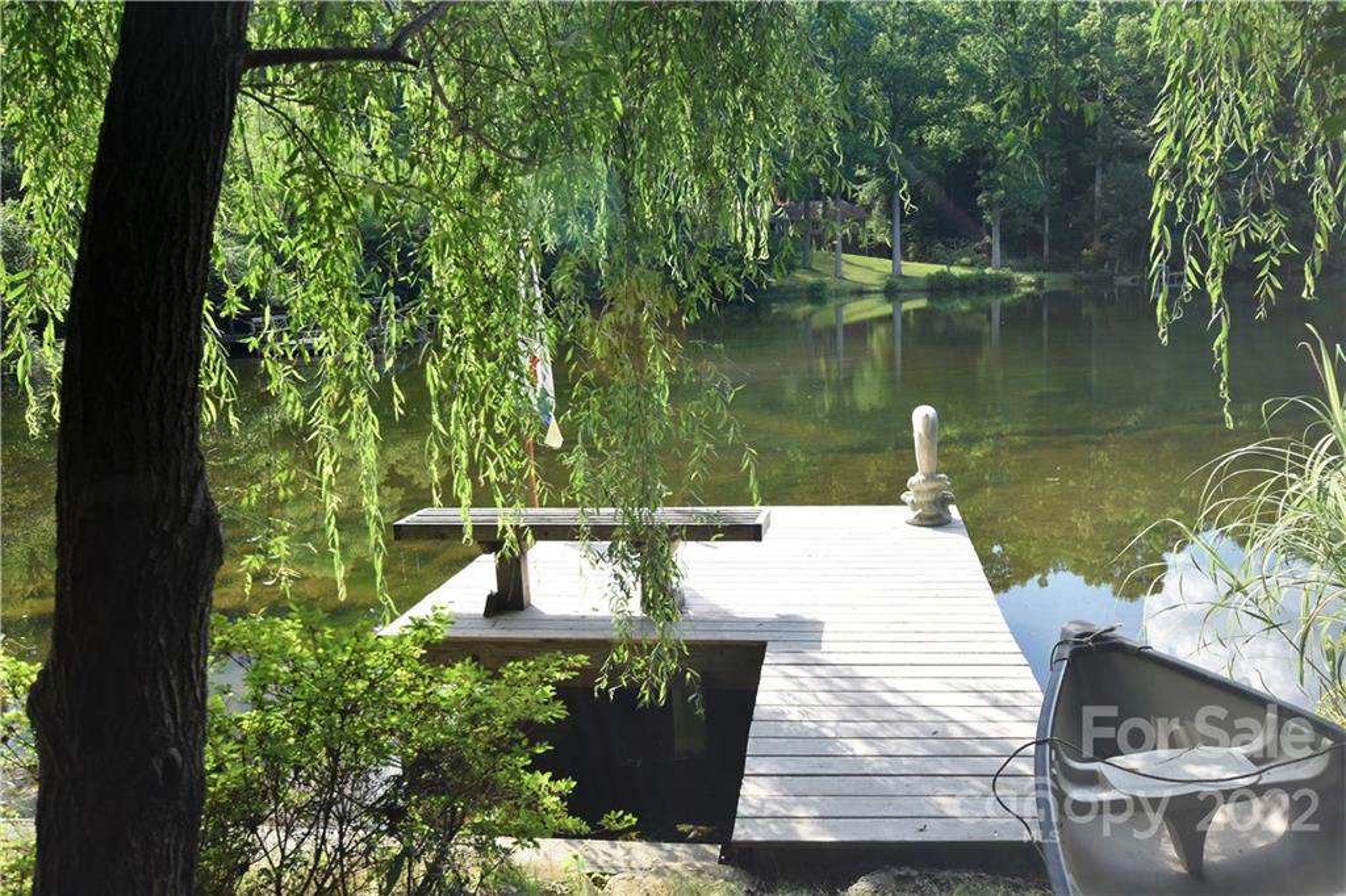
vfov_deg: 43.6
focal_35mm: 30
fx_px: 1121
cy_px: 448
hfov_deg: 61.9
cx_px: 673
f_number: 5.6
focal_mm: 20
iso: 400
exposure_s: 1/125
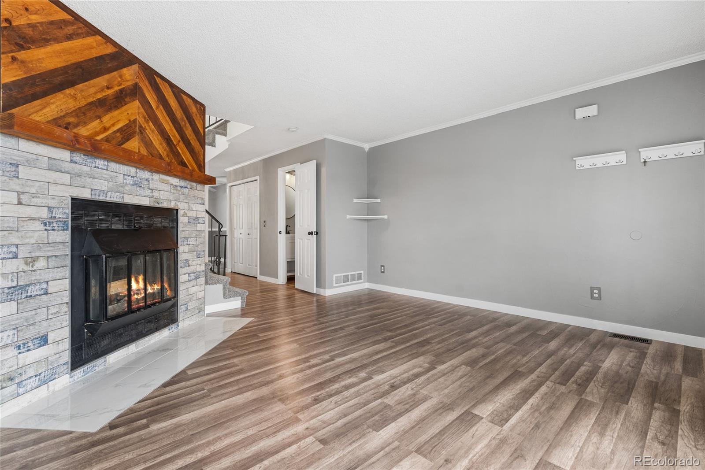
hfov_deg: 96.7
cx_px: 352
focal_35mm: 16
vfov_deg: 73.8
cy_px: 235
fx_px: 313
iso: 200
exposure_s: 1/1.67
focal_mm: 16
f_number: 8
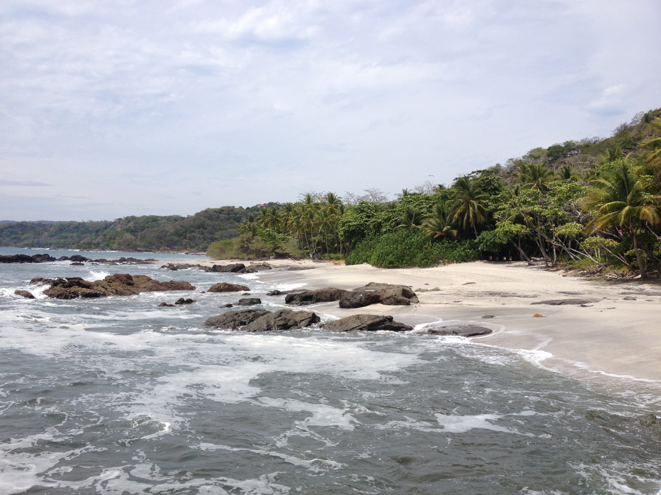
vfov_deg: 40.7
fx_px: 668
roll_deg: -1.6
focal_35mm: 35
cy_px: 248
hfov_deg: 52.6
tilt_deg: -2.8
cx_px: 330
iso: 50
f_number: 2.4
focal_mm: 4.28
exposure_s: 1/3067
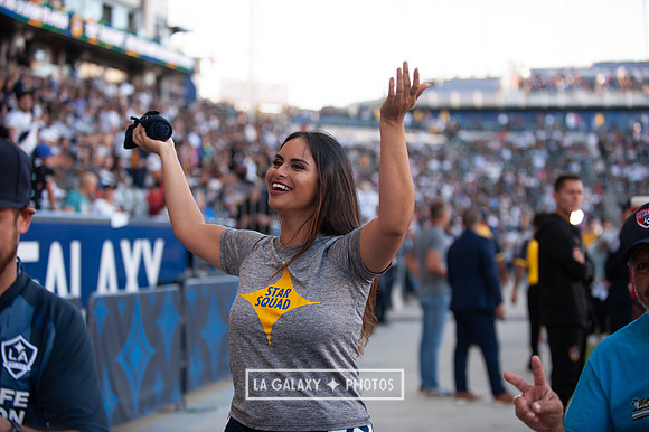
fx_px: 1405
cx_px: 324
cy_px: 216
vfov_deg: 17.5
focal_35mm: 78
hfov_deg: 26.0
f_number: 2.8
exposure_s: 1/800
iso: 800
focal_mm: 78
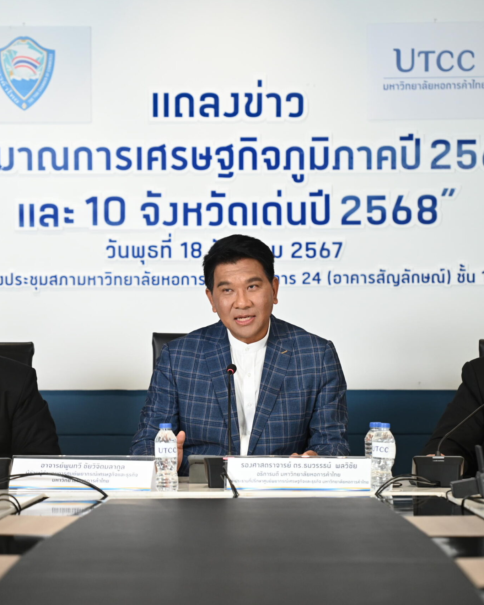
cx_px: 212
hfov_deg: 6.4
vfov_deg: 8.1
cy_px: 302
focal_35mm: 240
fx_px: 4297
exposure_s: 1/320
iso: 1600
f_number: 2.8
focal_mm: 170
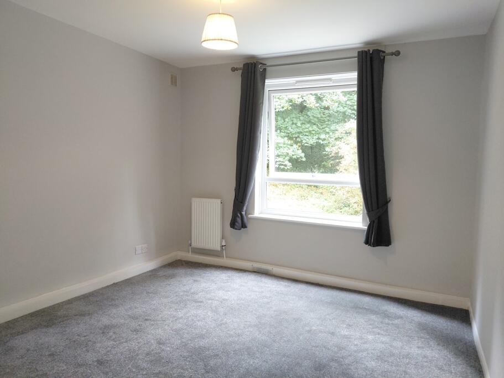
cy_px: 189
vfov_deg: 54.9
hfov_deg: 69.4
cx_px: 252
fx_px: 364
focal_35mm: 25
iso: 250
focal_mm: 4.69
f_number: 1.8
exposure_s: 1/100
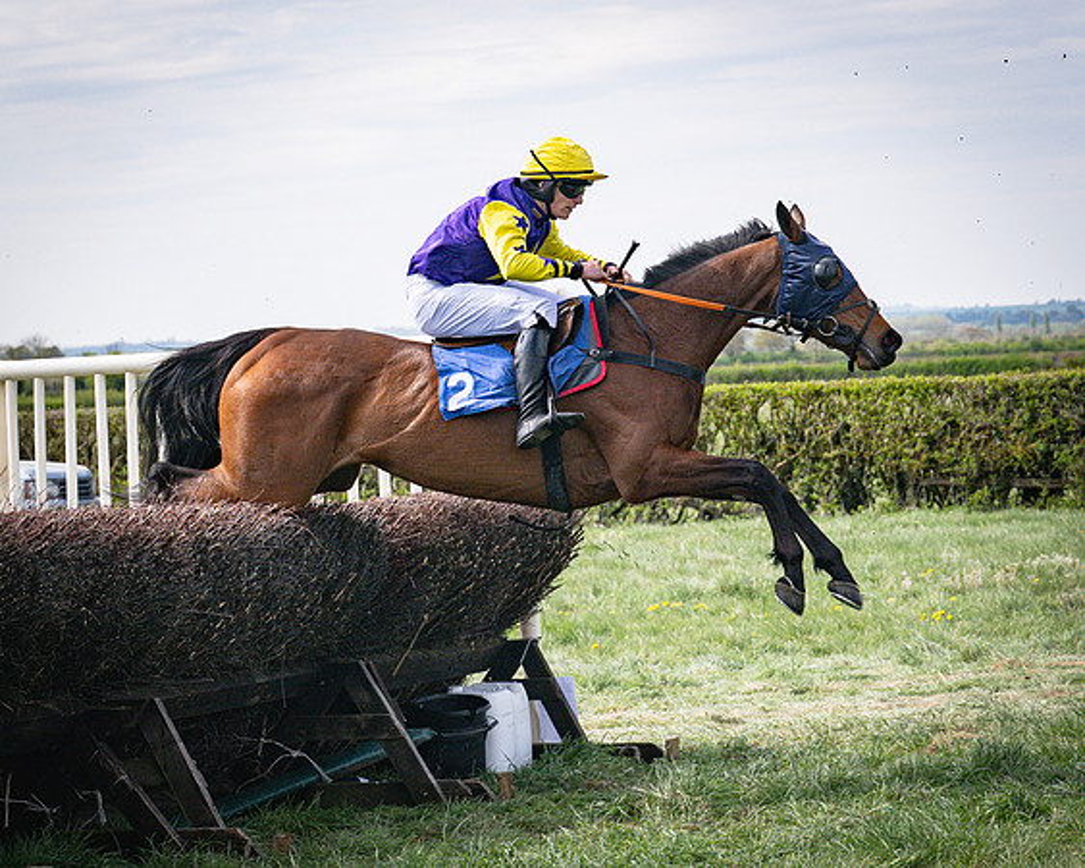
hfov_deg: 13.5
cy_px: 328
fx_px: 4594
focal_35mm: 143
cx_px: 644
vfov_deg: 10.8
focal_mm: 70
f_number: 5
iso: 400
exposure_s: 1/4000
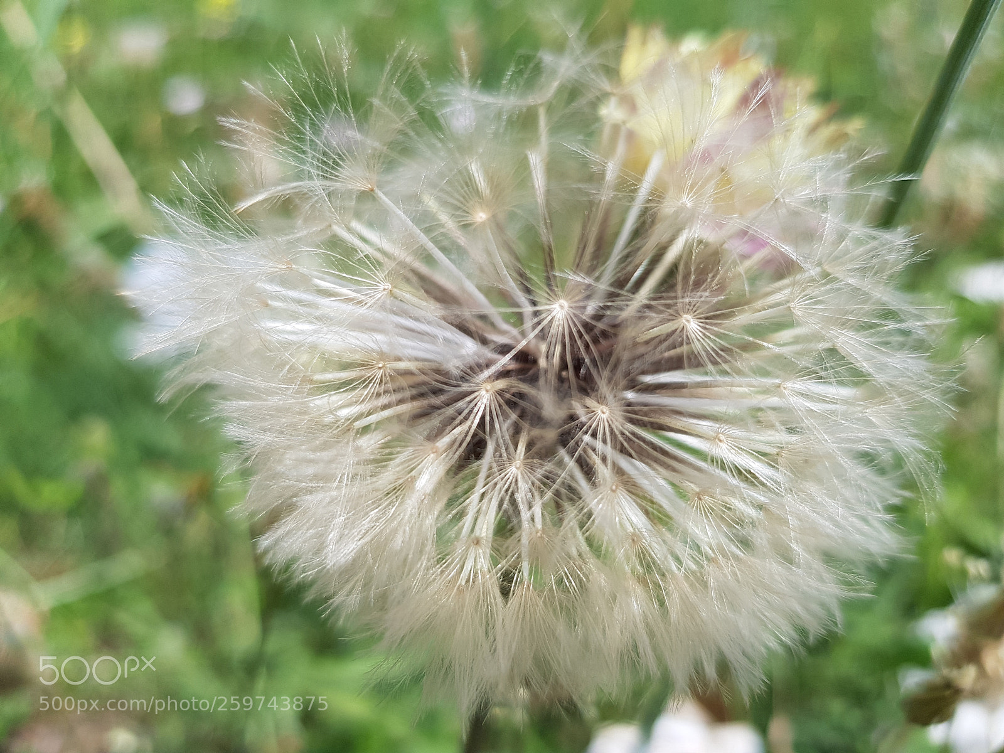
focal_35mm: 26
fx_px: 754
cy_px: 376
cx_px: 502
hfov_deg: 67.3
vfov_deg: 53.1
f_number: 1.7
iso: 40
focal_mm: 4.2
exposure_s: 1/2040
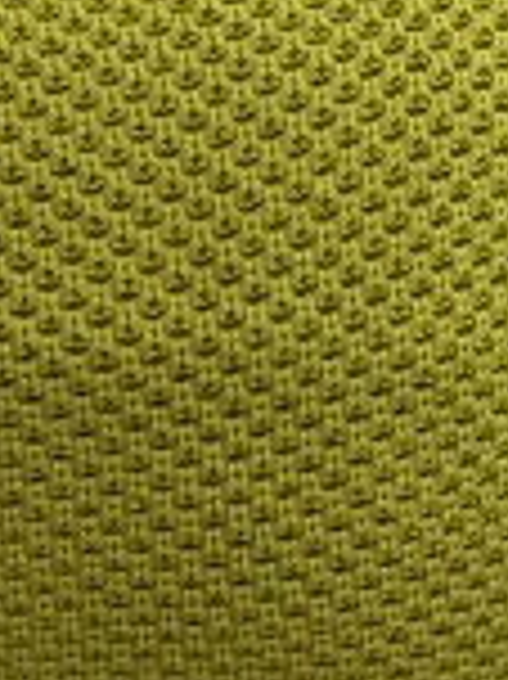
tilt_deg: -27.8
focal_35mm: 82
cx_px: 121
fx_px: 1607
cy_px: 293
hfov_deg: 17.8
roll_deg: -0.6
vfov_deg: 23.8
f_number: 2.4
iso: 160
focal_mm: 3.3
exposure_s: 1/33
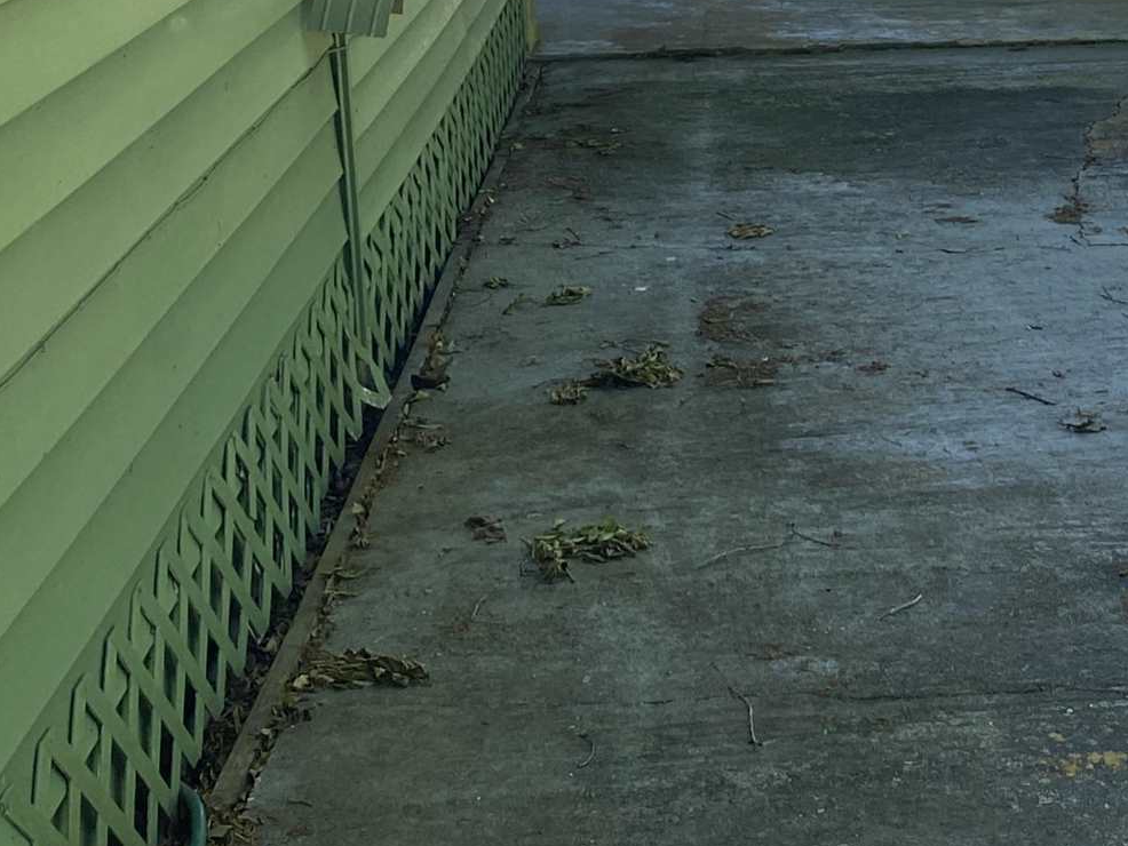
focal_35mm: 81
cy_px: 2
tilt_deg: -5.8
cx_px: 783
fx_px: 2640
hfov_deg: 24.0
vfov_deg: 17.8
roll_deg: +4.8
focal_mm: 4.25
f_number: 1.8
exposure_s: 1/367
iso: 32
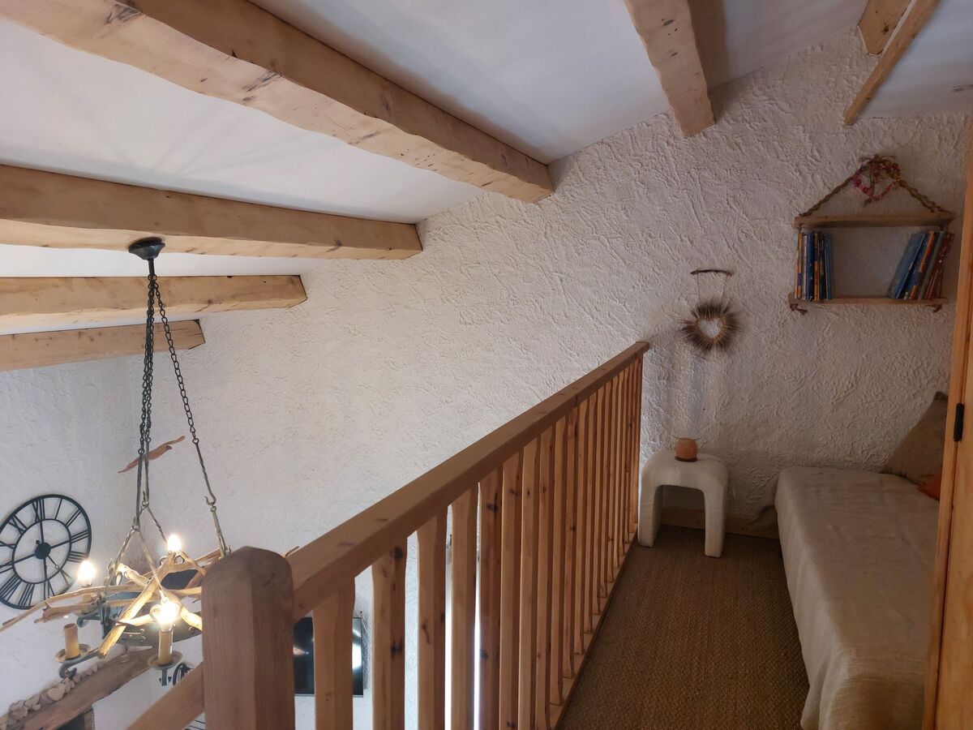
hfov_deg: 69.4
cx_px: 486
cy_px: 365
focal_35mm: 25
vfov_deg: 54.9
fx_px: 703
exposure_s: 1/60
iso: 160
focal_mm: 5.23
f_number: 1.8
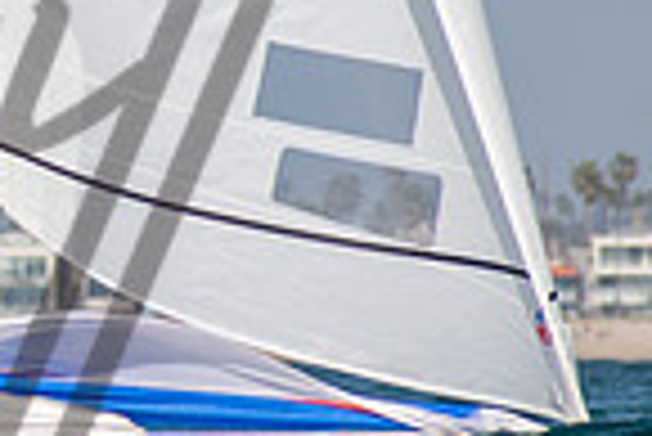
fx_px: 22861
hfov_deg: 1.6
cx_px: -310
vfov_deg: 1.1
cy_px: 52
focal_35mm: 1261
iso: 200
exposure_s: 1/1250
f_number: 6.3
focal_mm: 210
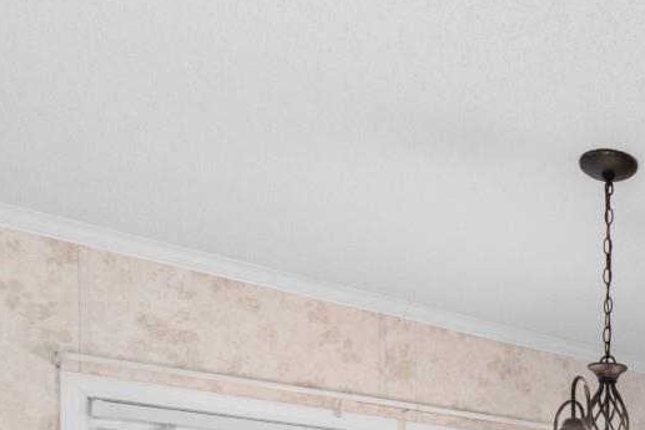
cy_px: 576
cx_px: 729
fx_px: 842
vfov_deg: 24.6
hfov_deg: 35.2
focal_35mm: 47
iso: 100
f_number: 4.5
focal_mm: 10
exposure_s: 1/3
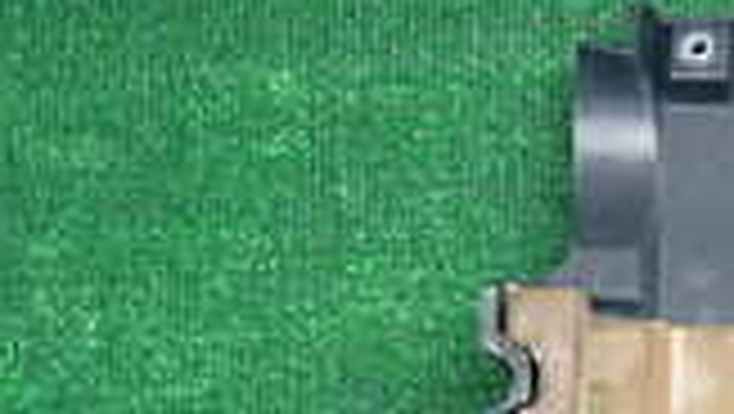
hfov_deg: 17.3
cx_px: 797
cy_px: 886
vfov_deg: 9.3
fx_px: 2337
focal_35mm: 120
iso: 200
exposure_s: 1/50
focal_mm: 5.4
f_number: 2.3
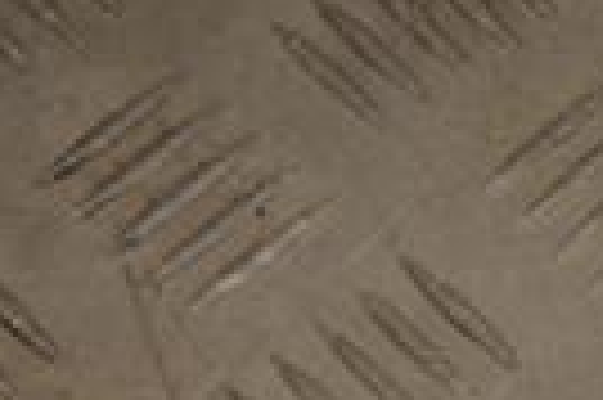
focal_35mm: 228
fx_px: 3814
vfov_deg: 5.9
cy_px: 809
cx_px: 1332
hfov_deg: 8.4
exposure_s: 1/200
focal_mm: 34
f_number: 13
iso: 800
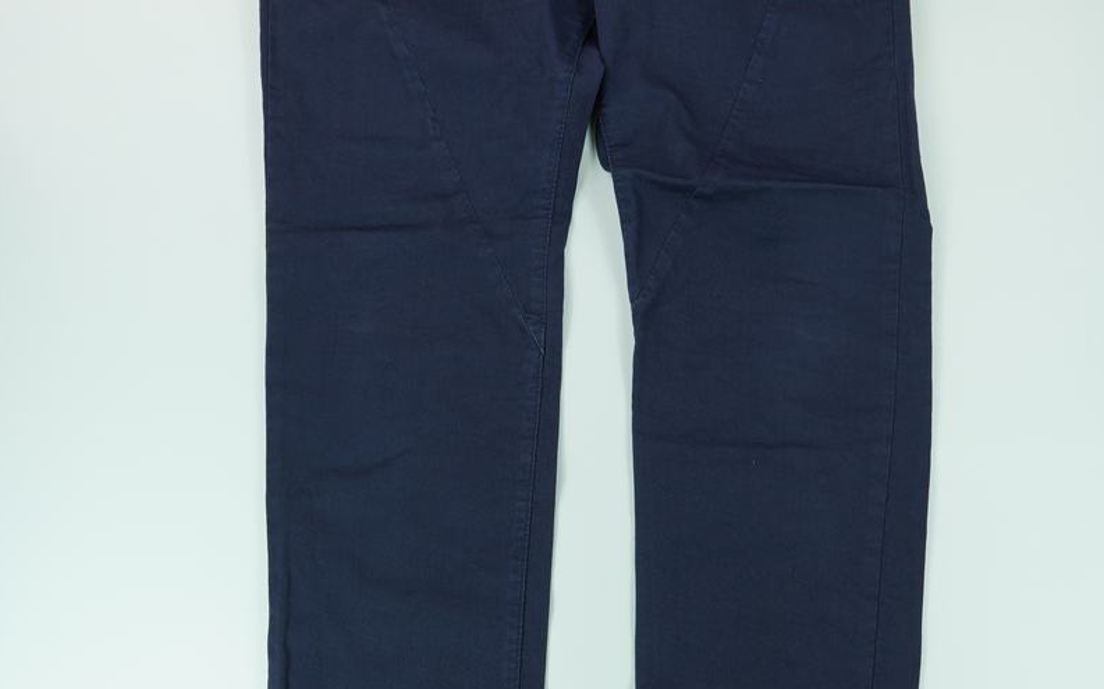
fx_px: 1534
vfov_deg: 25.3
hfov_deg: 39.6
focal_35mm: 51
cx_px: 551
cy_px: 336
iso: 200
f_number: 5.6
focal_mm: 22
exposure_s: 1/100
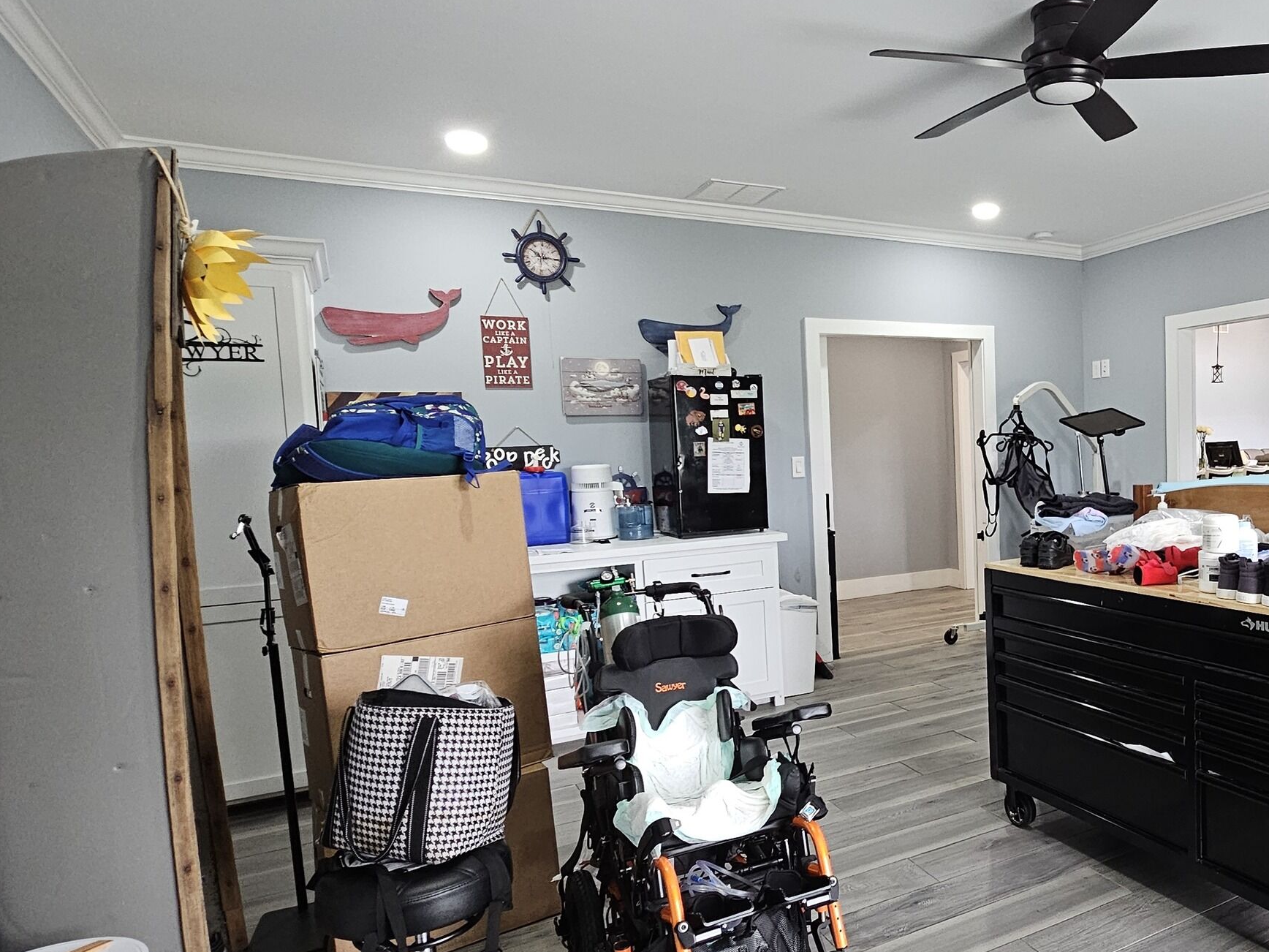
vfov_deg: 58.8
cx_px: 928
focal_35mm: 23
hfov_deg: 69.8
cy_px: 518
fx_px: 843
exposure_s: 1/60
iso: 250
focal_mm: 2.2
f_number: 2.2
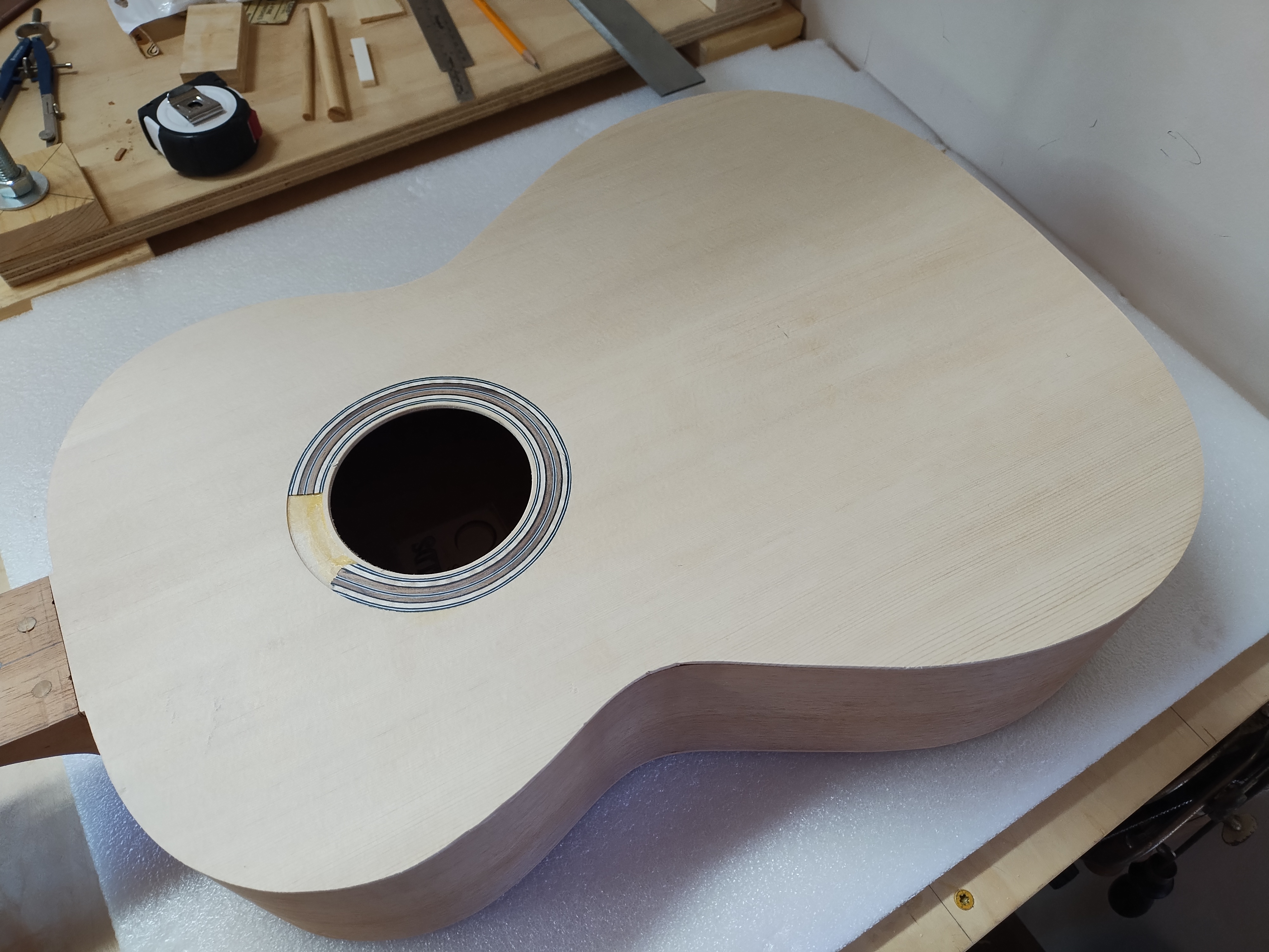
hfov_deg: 69.4
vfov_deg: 54.9
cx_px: 634
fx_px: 916
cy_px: 476
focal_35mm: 25
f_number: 1.7
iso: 108
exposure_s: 1/60
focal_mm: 4.71
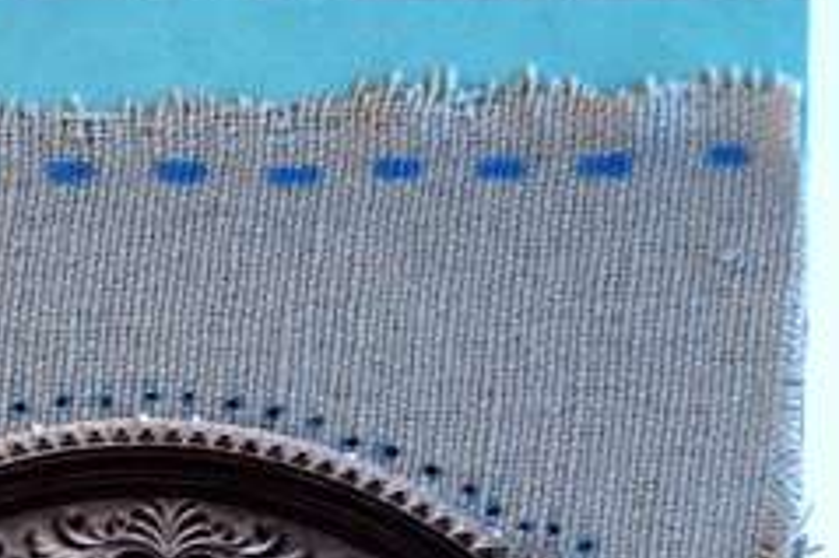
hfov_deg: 4.7
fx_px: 10224
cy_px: 748
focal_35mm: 439
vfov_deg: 3.1
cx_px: -84
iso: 720
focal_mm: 70
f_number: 5.3
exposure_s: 1/60
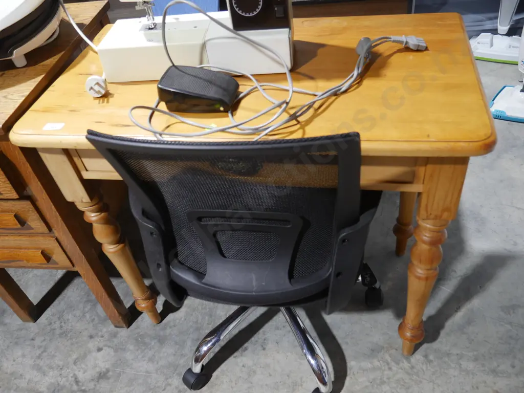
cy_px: 196
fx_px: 454
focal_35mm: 30
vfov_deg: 46.8
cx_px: 262
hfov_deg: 60.0
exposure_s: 1/60
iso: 500
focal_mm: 15
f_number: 3.6
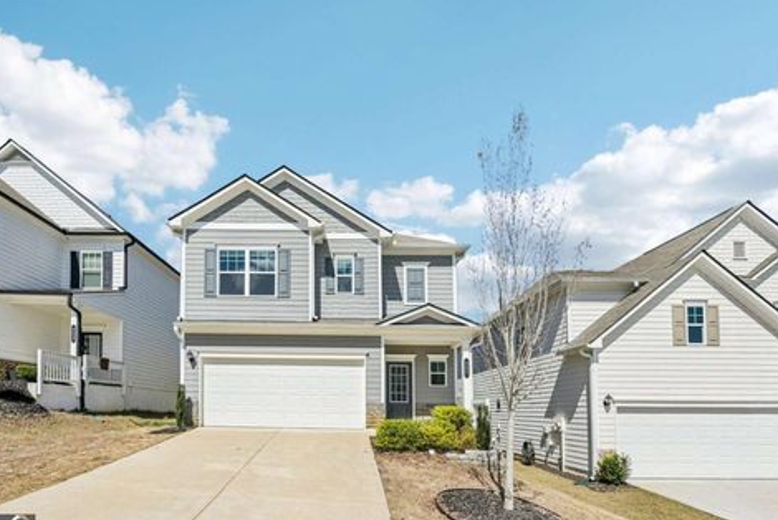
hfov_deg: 93.1
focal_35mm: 17
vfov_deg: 70.5
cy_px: 266
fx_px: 368
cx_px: 366
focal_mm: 16
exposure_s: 1/1250
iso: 200
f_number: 8
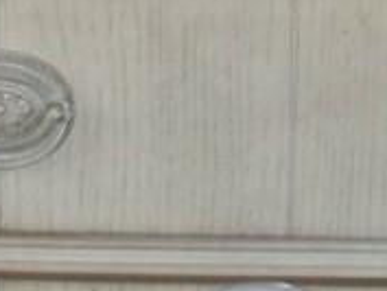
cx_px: -206
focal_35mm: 347
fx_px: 3882
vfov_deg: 4.2
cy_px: -284
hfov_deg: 5.6
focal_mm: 12.89
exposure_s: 1/30
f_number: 3.1
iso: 200
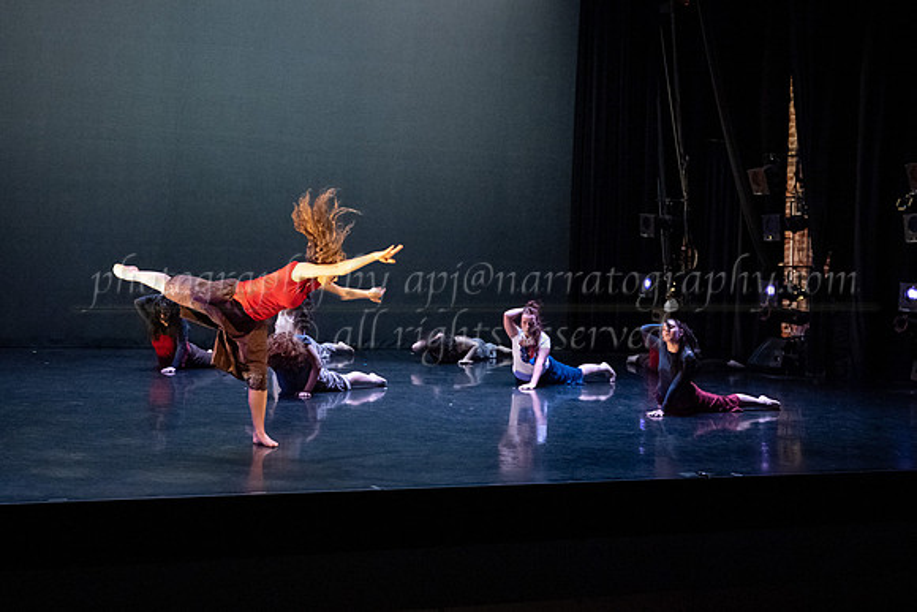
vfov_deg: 23.3
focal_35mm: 58
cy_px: 255
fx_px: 1482
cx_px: 459
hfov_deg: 34.4
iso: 4000
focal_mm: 47
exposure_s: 1/400
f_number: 3.2
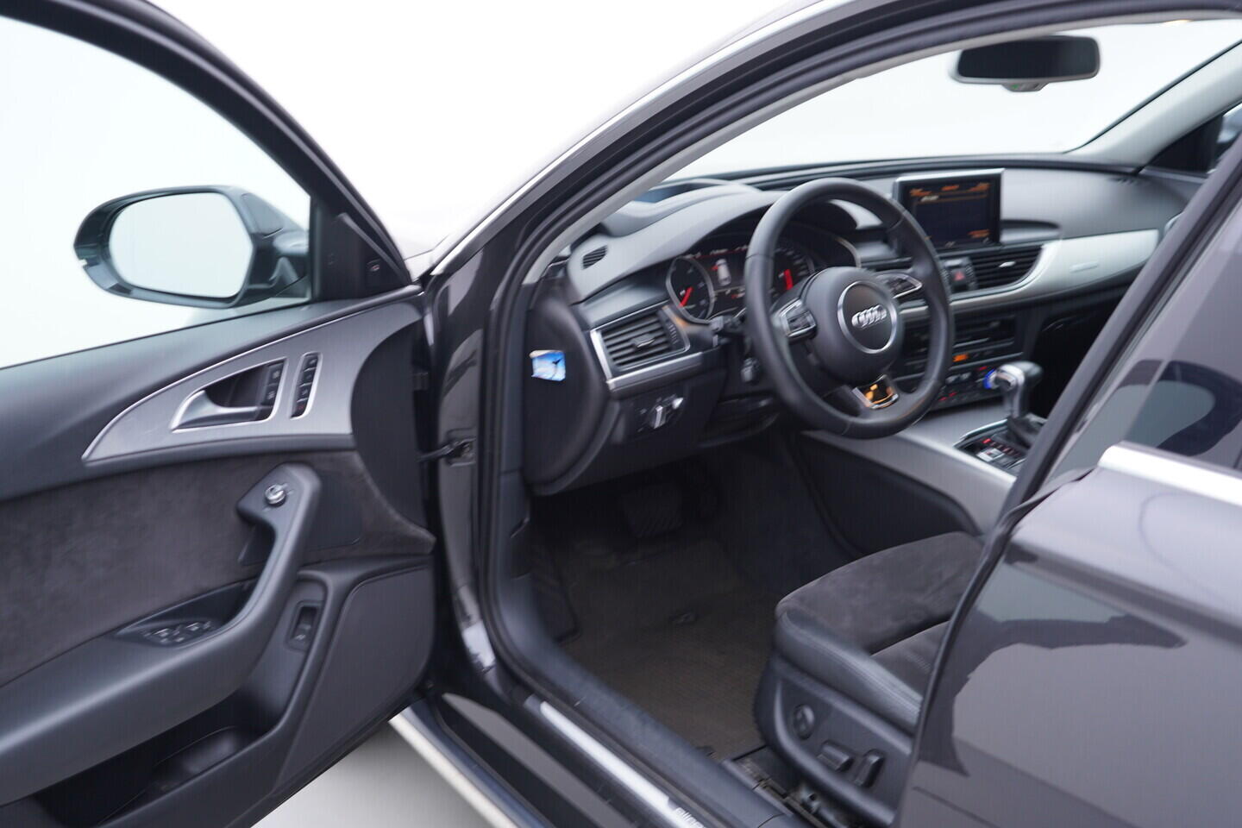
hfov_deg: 53.1
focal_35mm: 36
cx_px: 621
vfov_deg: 36.9
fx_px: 1242
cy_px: 414
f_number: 2.8
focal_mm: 24
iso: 160
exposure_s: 1/40
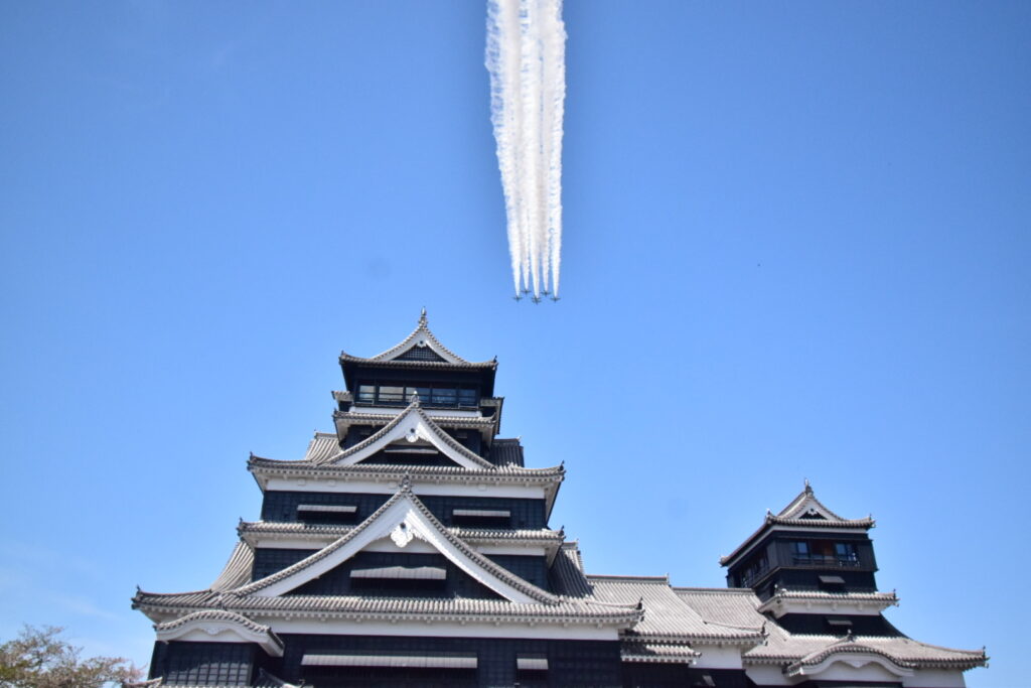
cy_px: 344
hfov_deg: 64.5
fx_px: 816
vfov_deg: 45.7
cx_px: 516
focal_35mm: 28
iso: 1600
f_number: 6.3
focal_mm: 19
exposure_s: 1/4000
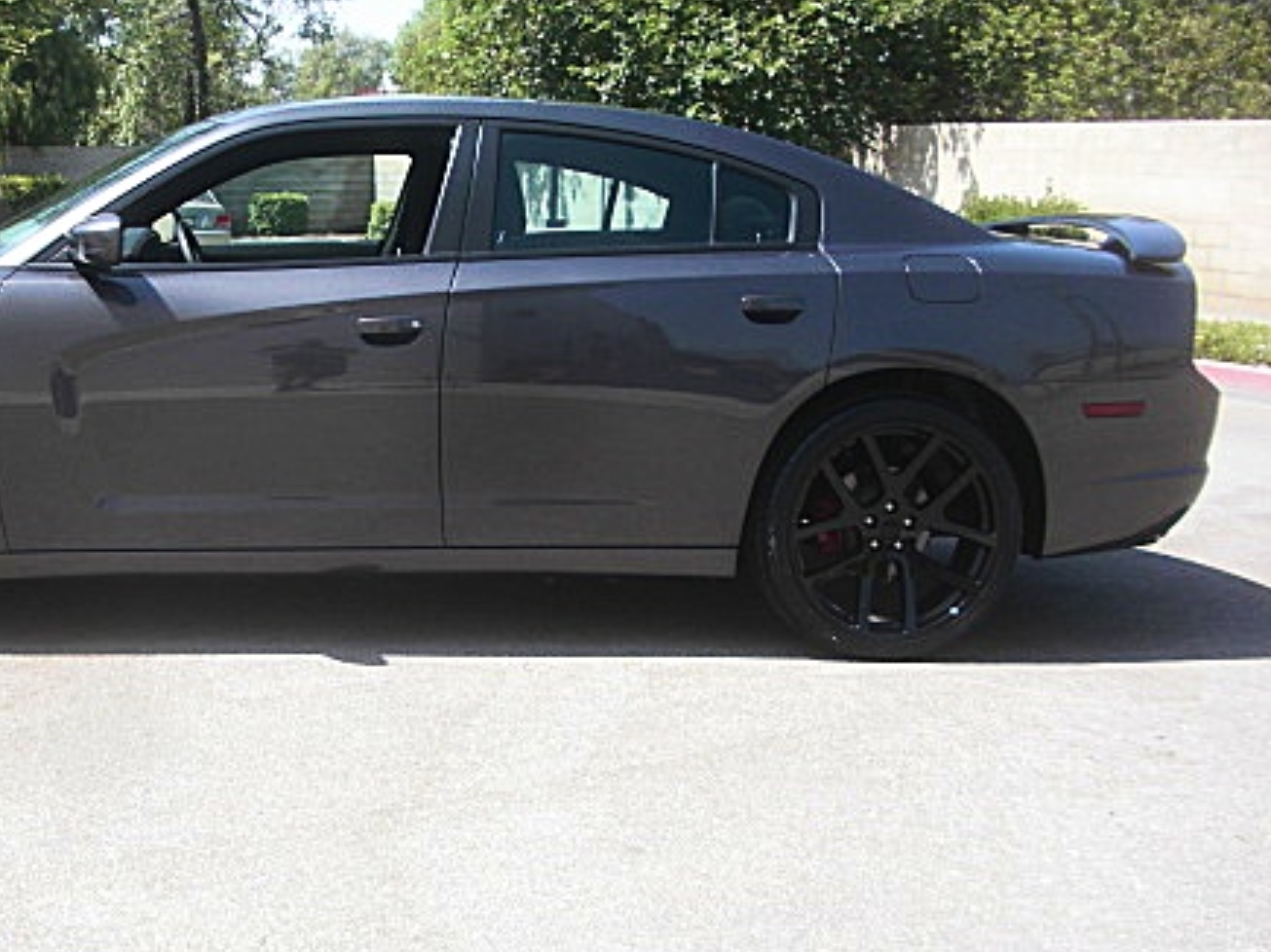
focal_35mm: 53
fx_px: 1945
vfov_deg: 27.5
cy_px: 555
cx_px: 342
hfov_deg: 35.5
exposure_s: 1/400
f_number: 2.8
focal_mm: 6.3
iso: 50
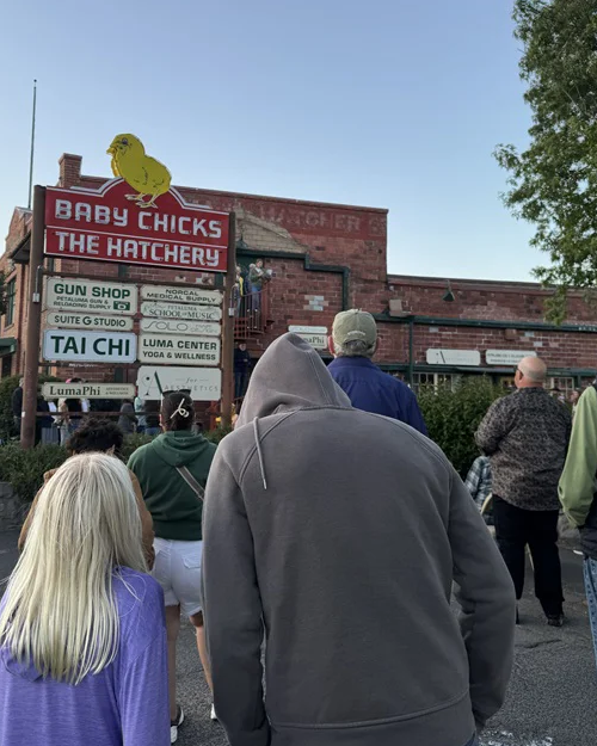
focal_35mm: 30
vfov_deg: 58.5
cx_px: 261
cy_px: 320
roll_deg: -0.4
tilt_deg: +6.2
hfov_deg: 48.4
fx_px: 663
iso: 80
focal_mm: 6.76
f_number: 1.78
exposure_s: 1/439
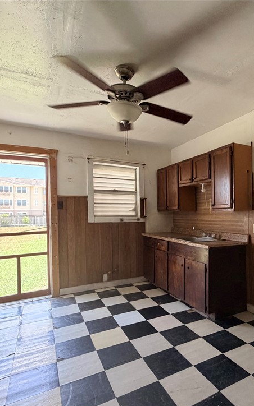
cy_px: 215
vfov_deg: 82.2
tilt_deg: -0.6
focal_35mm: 21
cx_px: 177
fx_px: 233
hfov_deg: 55.6
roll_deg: +0.9
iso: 200
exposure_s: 1/121
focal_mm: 2.22
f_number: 2.2
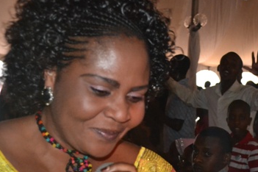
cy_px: 141
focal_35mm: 82
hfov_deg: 24.6
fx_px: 588
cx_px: 175
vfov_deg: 16.5
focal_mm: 30
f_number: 4.5
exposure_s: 1/60
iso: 3200
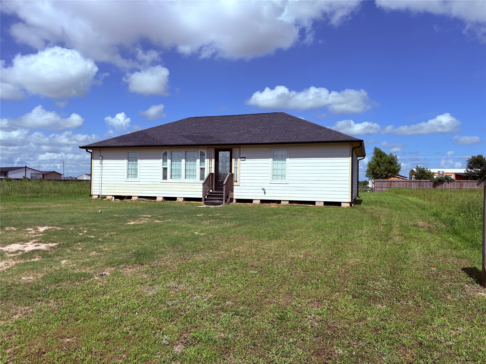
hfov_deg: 67.3
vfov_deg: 53.1
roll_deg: -0.8
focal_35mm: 26
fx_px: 365
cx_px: 243
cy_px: 182
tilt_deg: +0.2
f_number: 1.6
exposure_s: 1/5814
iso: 50
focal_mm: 5.96
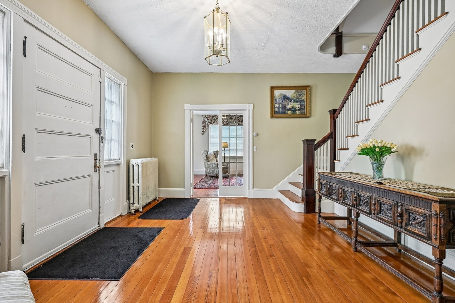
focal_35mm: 16
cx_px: 228
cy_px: 152
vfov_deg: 73.7
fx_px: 202
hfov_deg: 96.7
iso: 400
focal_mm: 16
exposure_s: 1/5
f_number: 8
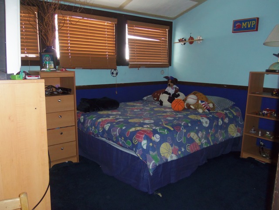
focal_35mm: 28
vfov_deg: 49.7
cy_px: 105
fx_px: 226
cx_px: 140
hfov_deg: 63.4
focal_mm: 5.1
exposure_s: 1/40
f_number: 3.9
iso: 200
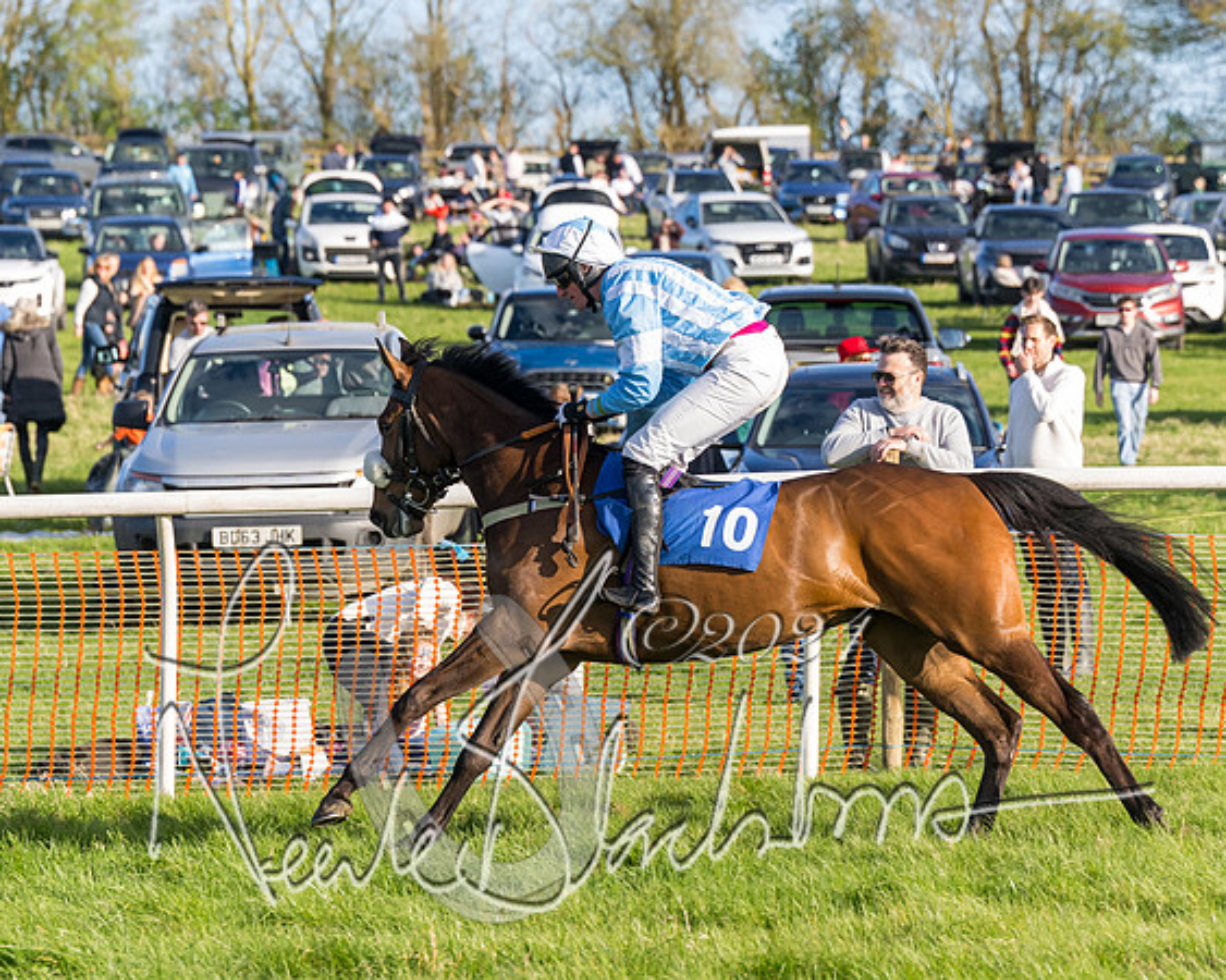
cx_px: 613
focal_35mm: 203
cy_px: 529
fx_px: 7361
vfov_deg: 7.6
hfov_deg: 9.5
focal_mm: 105
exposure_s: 1/1600
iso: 400
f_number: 4
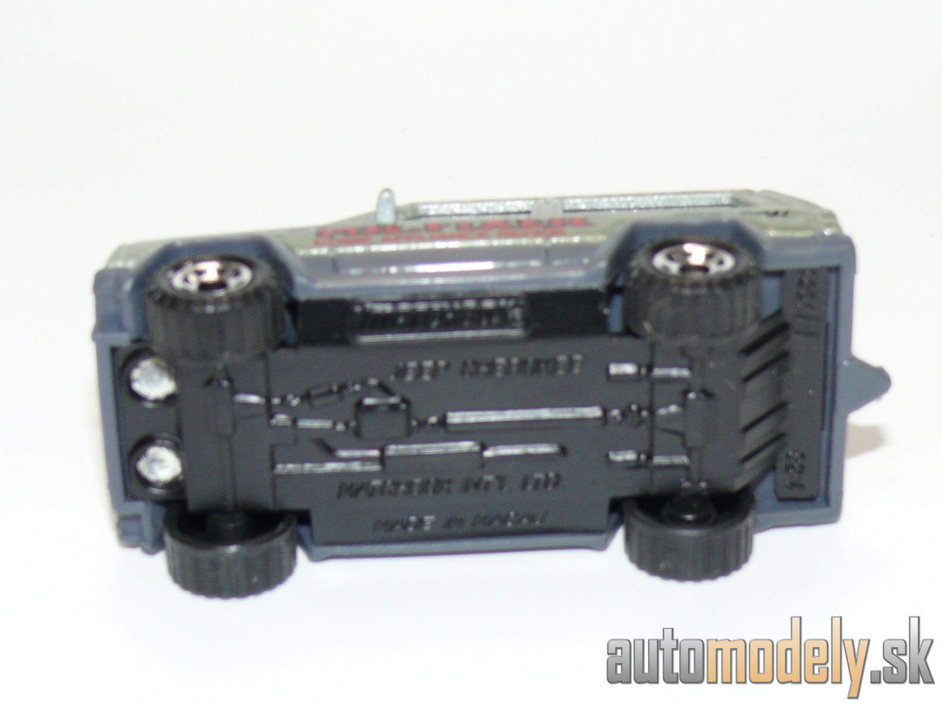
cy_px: 353
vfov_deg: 14.5
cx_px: 471
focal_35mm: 102
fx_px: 2776
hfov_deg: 19.3
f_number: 4
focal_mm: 13.3
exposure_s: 1/30
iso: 100
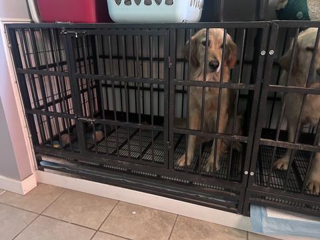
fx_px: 240
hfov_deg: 67.3
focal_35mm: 26
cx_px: 160
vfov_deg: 53.1
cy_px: 120
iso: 800
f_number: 1.5
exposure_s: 1/30
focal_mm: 5.7
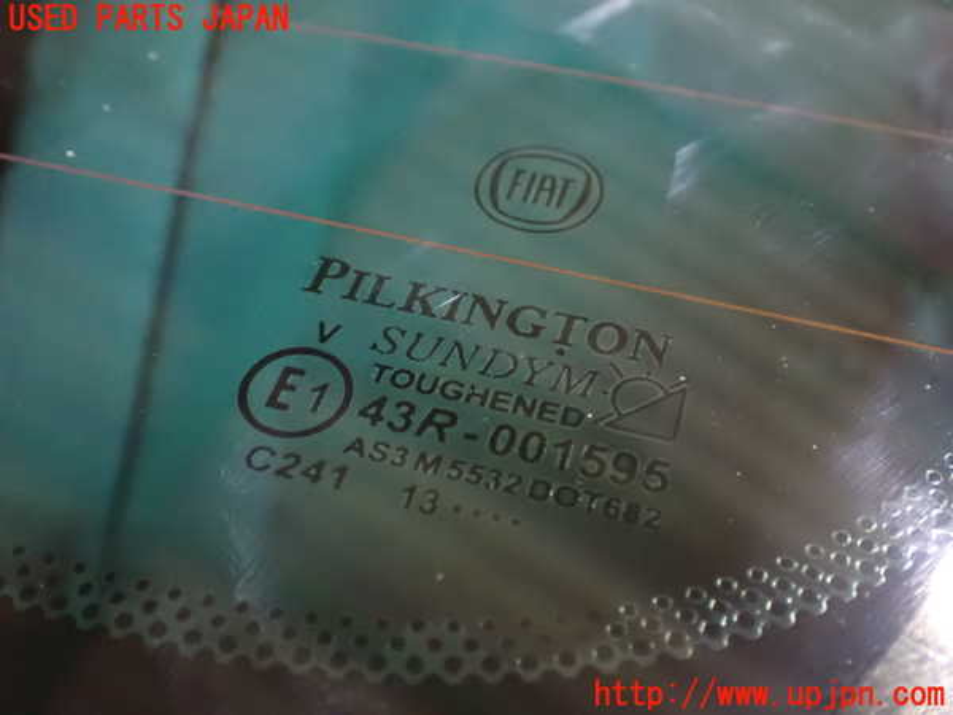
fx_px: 1129
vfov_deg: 35.1
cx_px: 476
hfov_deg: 45.8
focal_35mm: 41
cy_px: 358
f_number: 2.8
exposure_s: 1/30
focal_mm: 7.31
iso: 1600
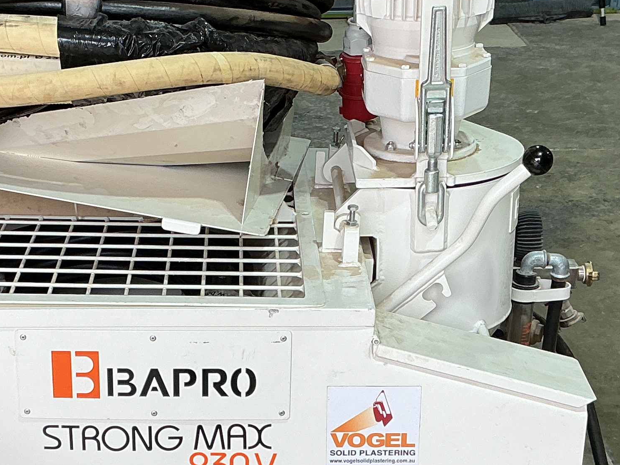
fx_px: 1415
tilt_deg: -22.8
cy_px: 319
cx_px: 197
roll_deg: +0.0
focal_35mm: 79
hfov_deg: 24.6
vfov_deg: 18.6
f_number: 1.8
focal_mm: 3
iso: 20
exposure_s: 1/100
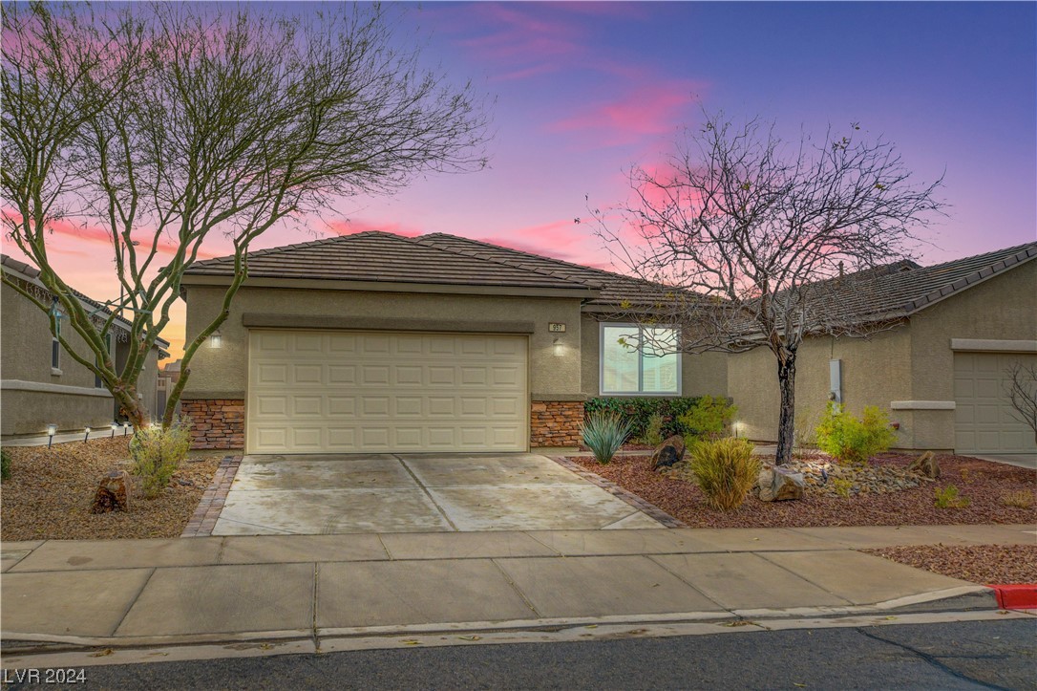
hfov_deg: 62.0
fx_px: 864
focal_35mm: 30
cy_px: 346
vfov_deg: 43.6
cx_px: 518
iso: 800
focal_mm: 20
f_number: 9
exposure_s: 1/320
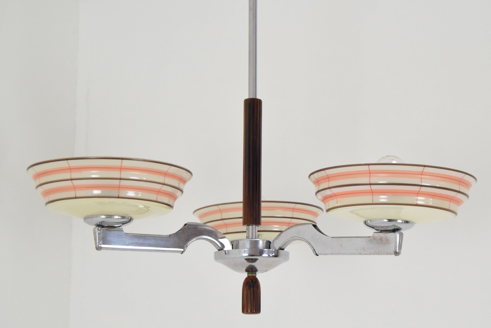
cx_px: 258
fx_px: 901
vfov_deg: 20.6
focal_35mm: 66
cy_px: 181
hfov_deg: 30.5
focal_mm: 38
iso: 1600
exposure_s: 1/160
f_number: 6.3
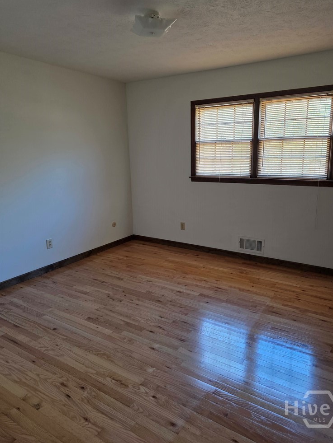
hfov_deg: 56.8
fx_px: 308
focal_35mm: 24
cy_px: 213
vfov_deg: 71.6
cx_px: 173
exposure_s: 1/120
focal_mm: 6.3
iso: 320
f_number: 1.7
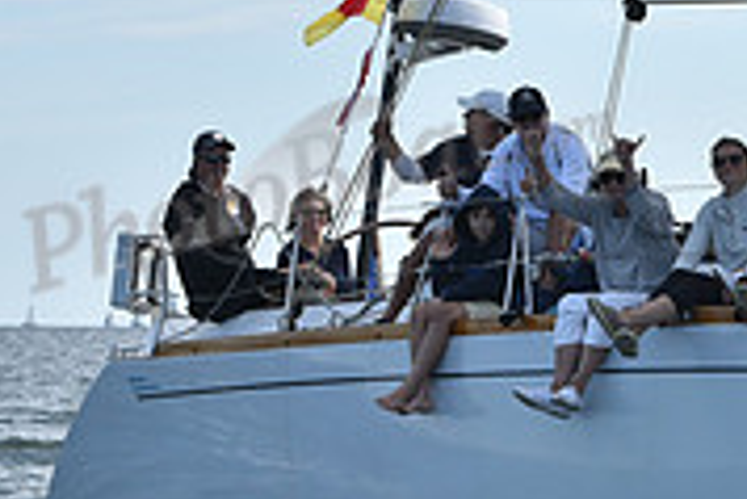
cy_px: 342
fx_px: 6645
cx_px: 835
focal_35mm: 320
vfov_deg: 4.3
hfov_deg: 6.4
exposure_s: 1/1000
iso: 320
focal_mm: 98
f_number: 8
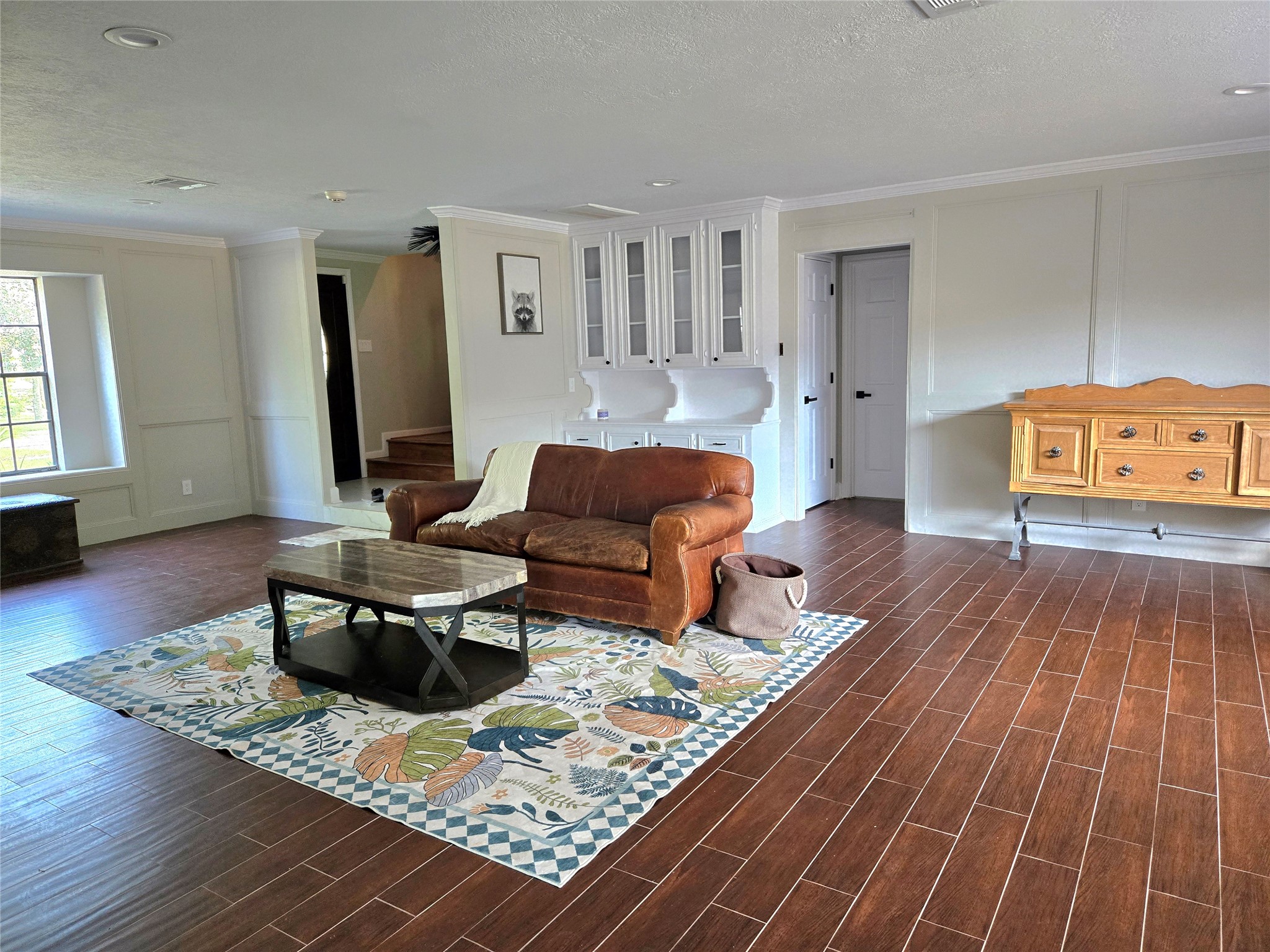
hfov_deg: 73.9
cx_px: 635
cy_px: 476
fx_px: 844
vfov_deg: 58.9
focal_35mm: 23
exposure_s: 1/120
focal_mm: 5.4
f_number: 1.8
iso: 500
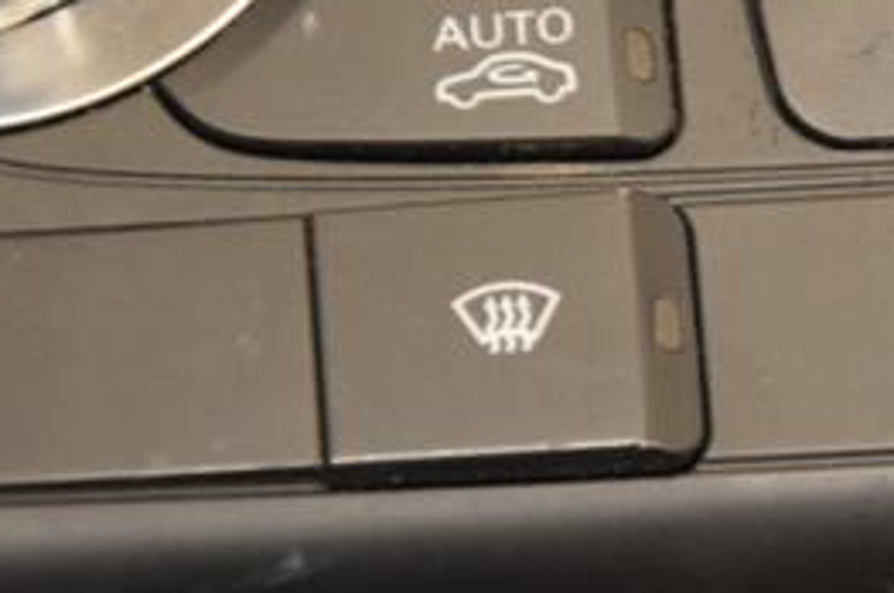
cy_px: 164
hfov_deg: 5.7
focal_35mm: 361
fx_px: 8957
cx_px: 901
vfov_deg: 3.8
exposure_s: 1/80
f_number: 5.6
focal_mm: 105
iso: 800
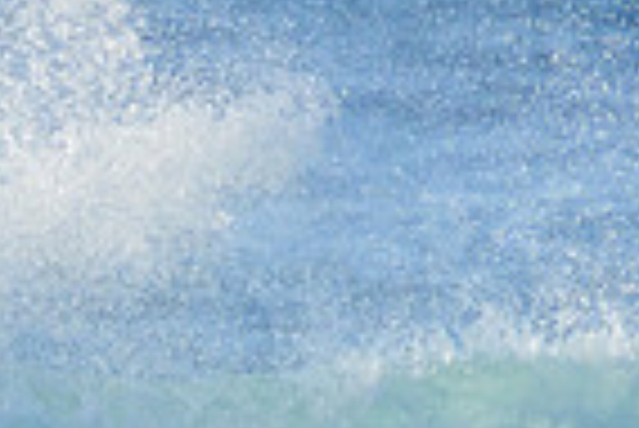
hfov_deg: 0.5
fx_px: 67447
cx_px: -86
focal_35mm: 3796
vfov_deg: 0.4
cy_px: 459
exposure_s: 1/1600
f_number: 11
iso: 1000
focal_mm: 800
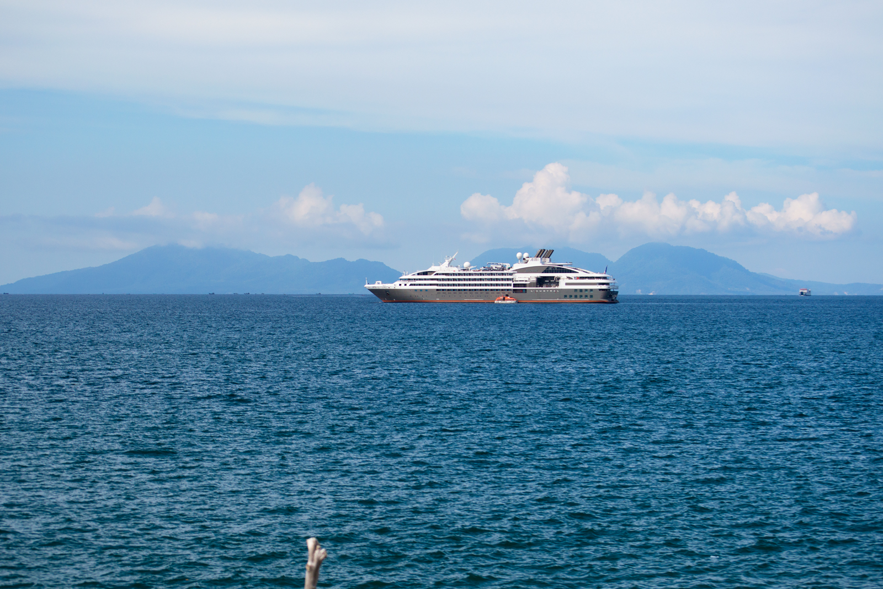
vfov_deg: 16.6
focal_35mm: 82
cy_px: 294
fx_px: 2024
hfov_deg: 24.6
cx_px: 442
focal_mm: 55
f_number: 7.1
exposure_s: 1/800
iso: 100
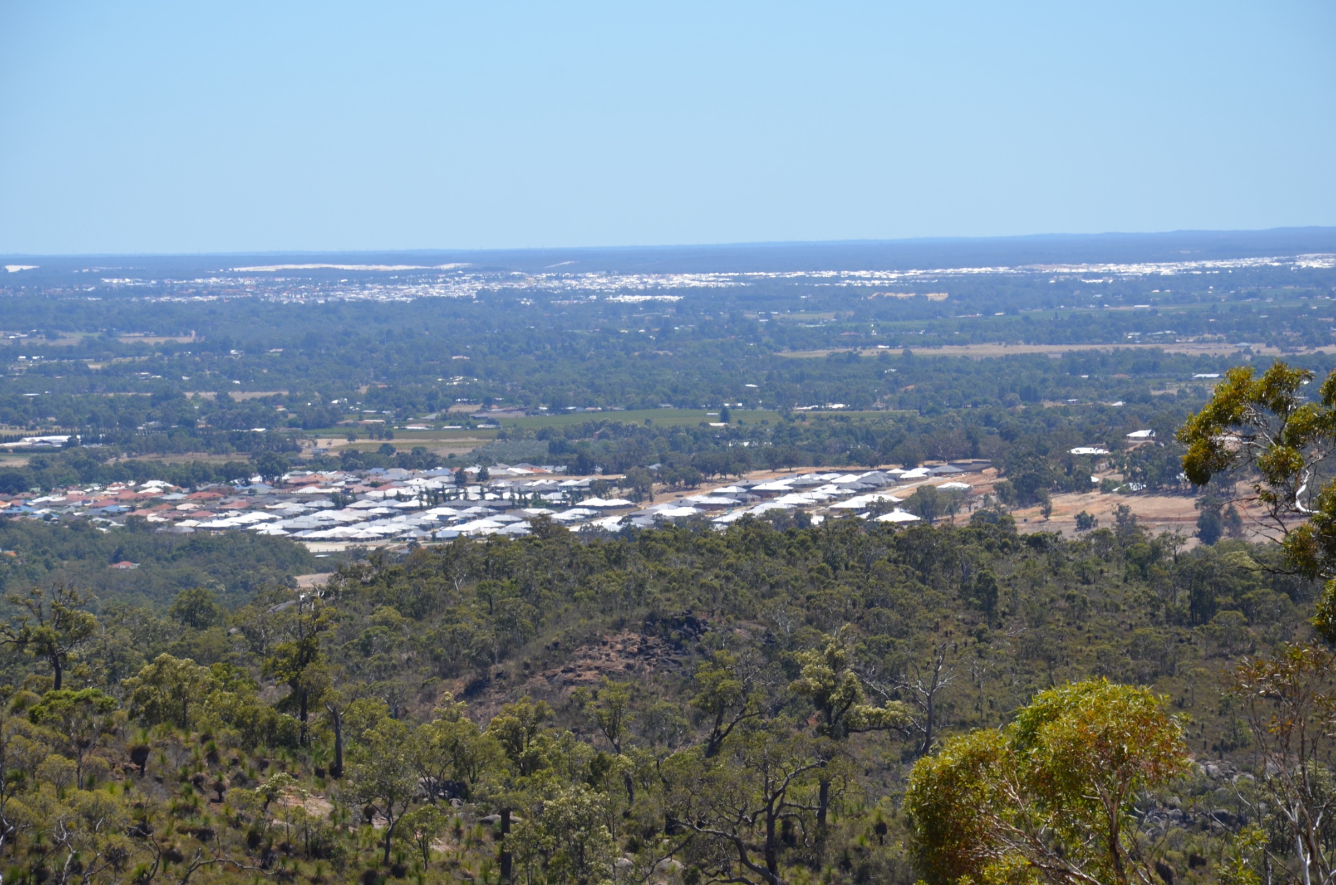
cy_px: 442
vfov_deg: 8.7
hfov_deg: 13.1
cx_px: 668
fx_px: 5832
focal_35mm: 158
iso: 100
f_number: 8
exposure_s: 1/250
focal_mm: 105
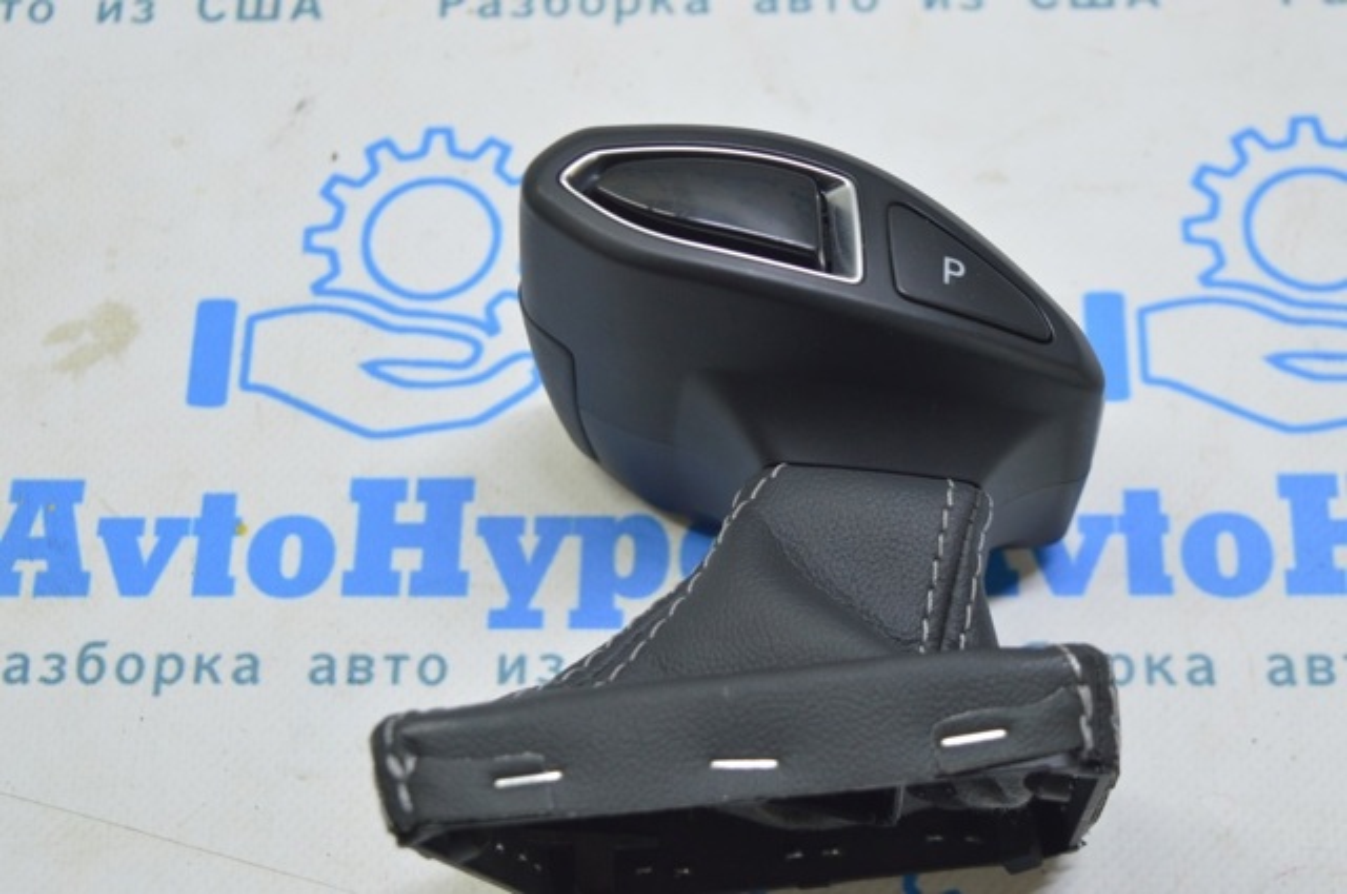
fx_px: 2242
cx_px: 674
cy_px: 447
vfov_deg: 22.6
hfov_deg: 33.4
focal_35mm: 60
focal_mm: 40
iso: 400
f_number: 5.6
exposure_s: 1/20
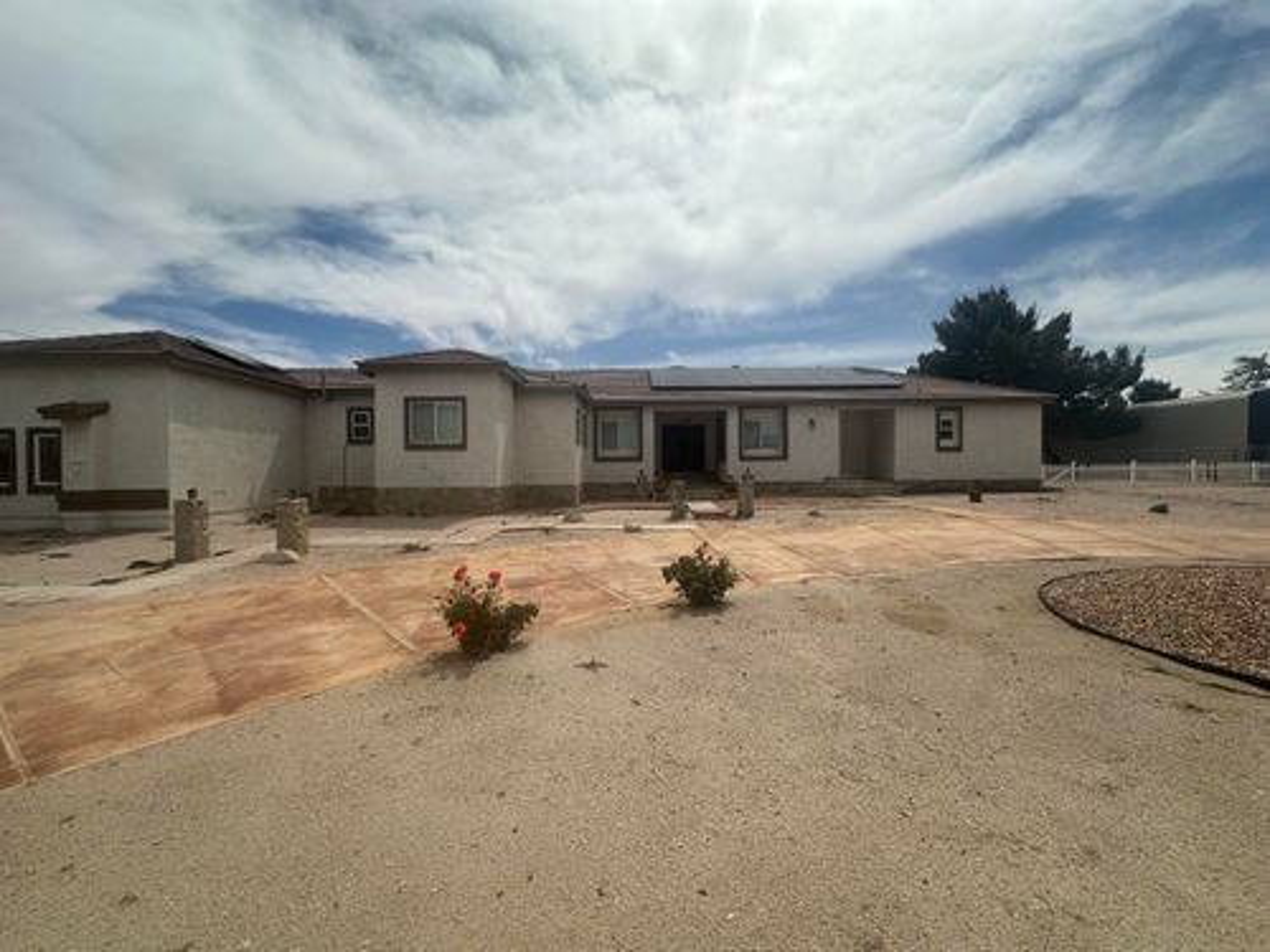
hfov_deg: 102.1
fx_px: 514
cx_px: 635
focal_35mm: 14
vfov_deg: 85.7
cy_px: 476
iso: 50
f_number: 2.2
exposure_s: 1/4651
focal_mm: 2.22
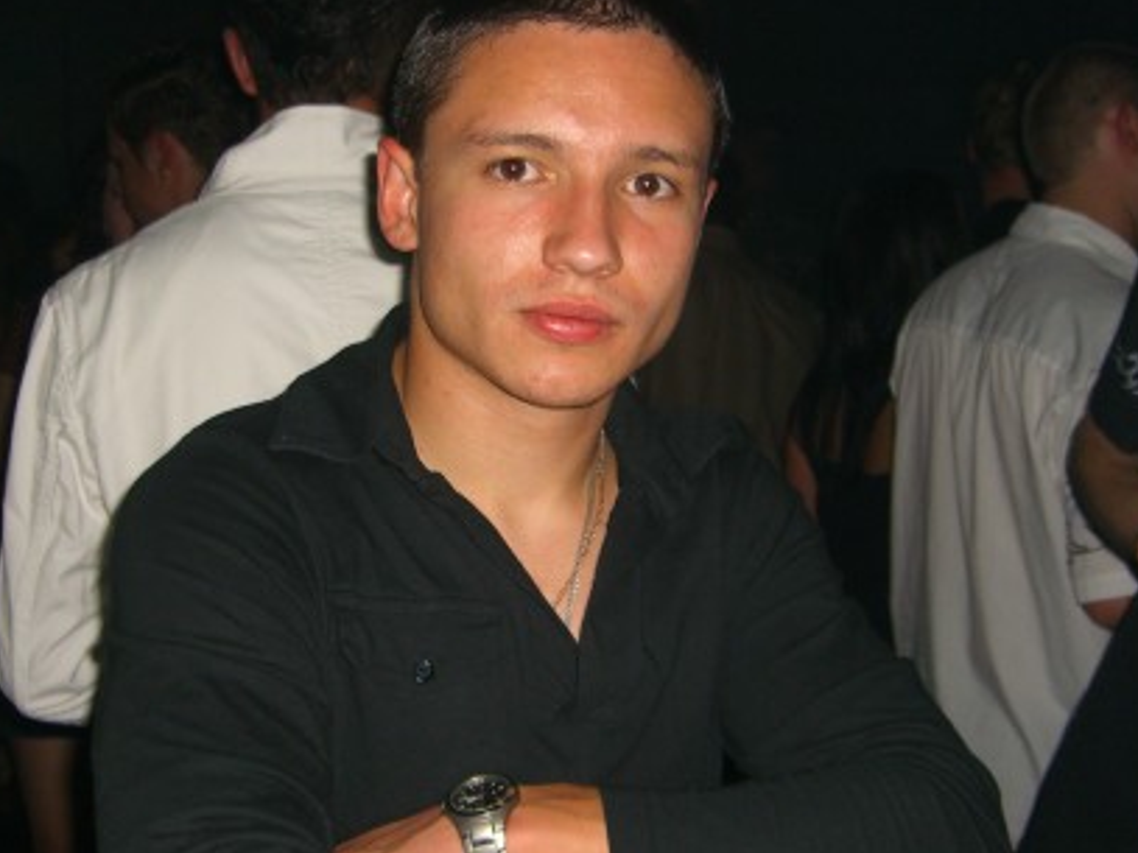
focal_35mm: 56
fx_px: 1840
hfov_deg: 34.4
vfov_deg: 26.1
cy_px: 461
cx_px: 540
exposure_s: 1/60
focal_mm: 7.9
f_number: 2.8
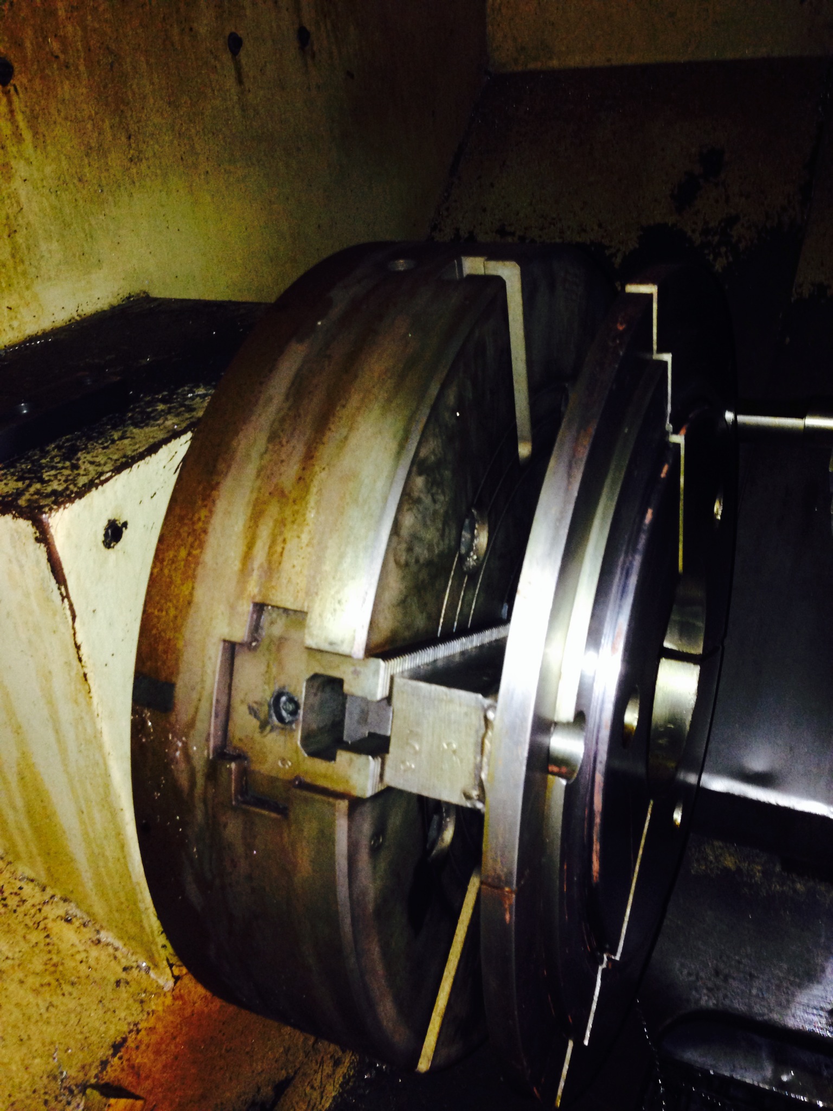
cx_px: 416
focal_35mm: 33
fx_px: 1059
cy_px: 556
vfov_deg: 55.4
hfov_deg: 42.9
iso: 160
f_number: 2.4
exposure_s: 1/16
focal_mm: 4.12
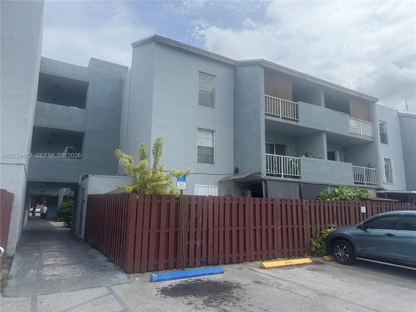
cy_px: 156
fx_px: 288
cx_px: 208
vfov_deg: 56.8
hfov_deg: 71.6
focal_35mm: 24
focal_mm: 6.76
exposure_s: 1/4608
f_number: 1.78
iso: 80
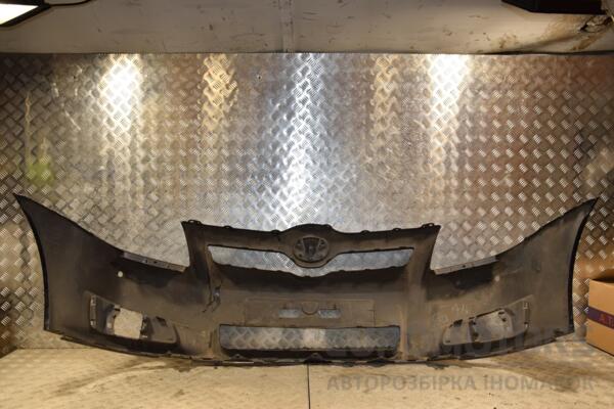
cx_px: 307
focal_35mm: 33
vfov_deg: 40.0
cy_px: 204
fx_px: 563
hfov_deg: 57.2
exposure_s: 1/200
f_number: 6.3
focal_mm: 22
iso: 800
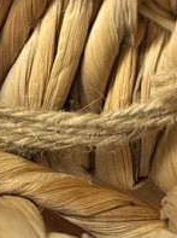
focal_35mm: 125
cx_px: 138
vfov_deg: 11.9
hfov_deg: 11.8
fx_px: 855
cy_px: -379
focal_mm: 6.76
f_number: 1.78
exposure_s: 1/89
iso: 200
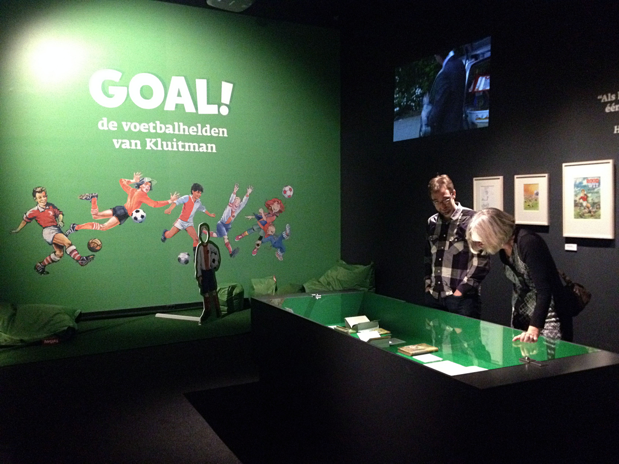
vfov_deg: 40.7
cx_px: 310
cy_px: 232
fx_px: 626
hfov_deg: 52.6
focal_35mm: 35
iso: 640
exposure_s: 1/15
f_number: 2.4
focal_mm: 4.28
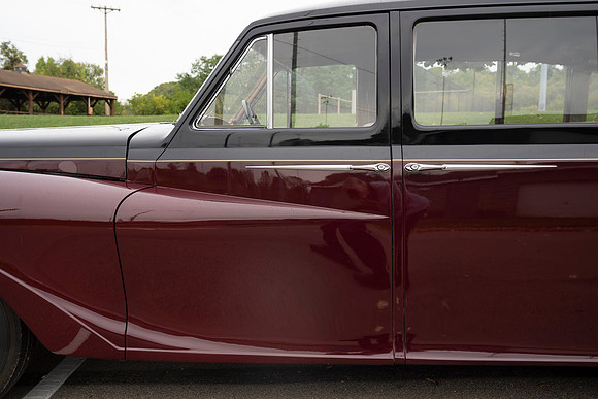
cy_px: 200
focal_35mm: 36
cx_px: 299
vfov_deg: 36.9
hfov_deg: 53.1
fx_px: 598
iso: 200
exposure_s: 1/160
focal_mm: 36
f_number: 5.6
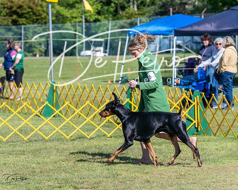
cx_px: 119
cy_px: 95
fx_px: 1380
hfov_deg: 9.9
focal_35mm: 196
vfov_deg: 7.9
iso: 500
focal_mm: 174
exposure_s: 1/2000
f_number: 6.3
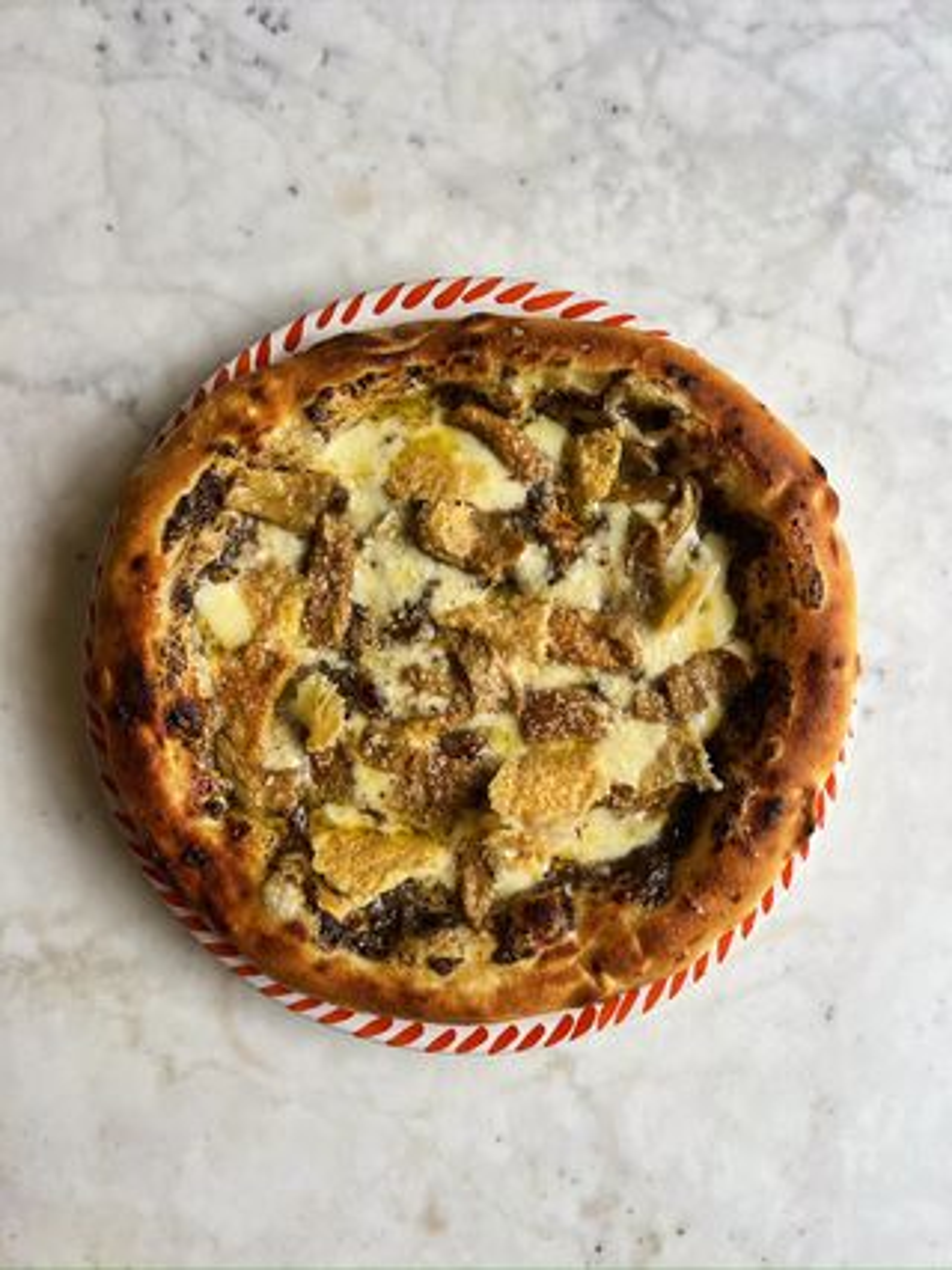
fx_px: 954
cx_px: 476
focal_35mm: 26
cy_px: 635
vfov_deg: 67.3
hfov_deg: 53.0
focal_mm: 5.7
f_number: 1.5
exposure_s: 1/190
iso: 40
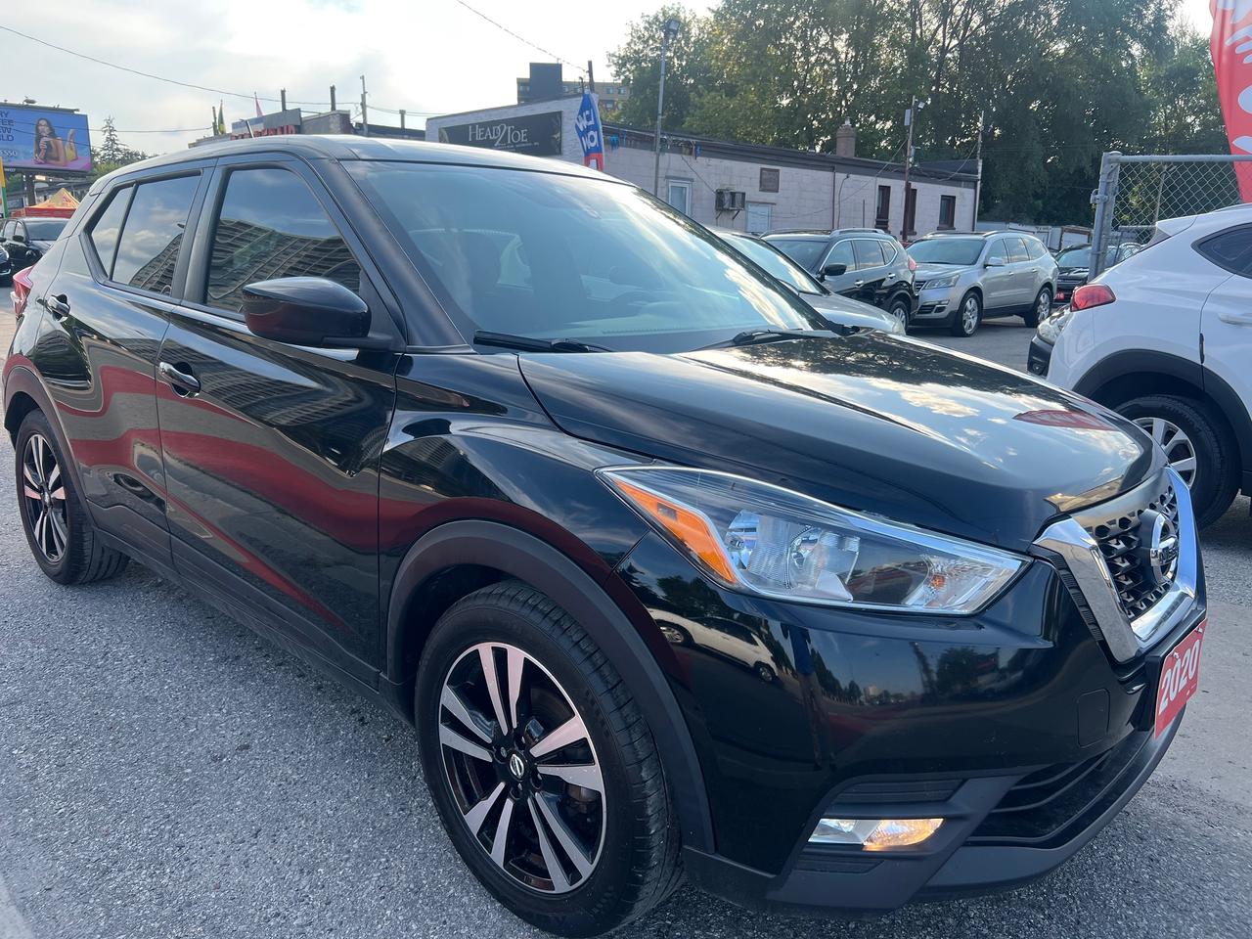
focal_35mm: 26
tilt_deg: -13.7
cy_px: 470
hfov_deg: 67.3
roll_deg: -0.5
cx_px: 626
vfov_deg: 53.1
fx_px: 940
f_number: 1.5
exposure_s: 1/846
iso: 50
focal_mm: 5.7
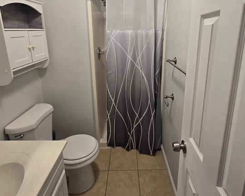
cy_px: 62
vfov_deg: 71.1
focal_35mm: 18
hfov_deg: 86.3
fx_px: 131
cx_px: 127
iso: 125
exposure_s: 1/60.2
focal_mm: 2.2
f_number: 2.2
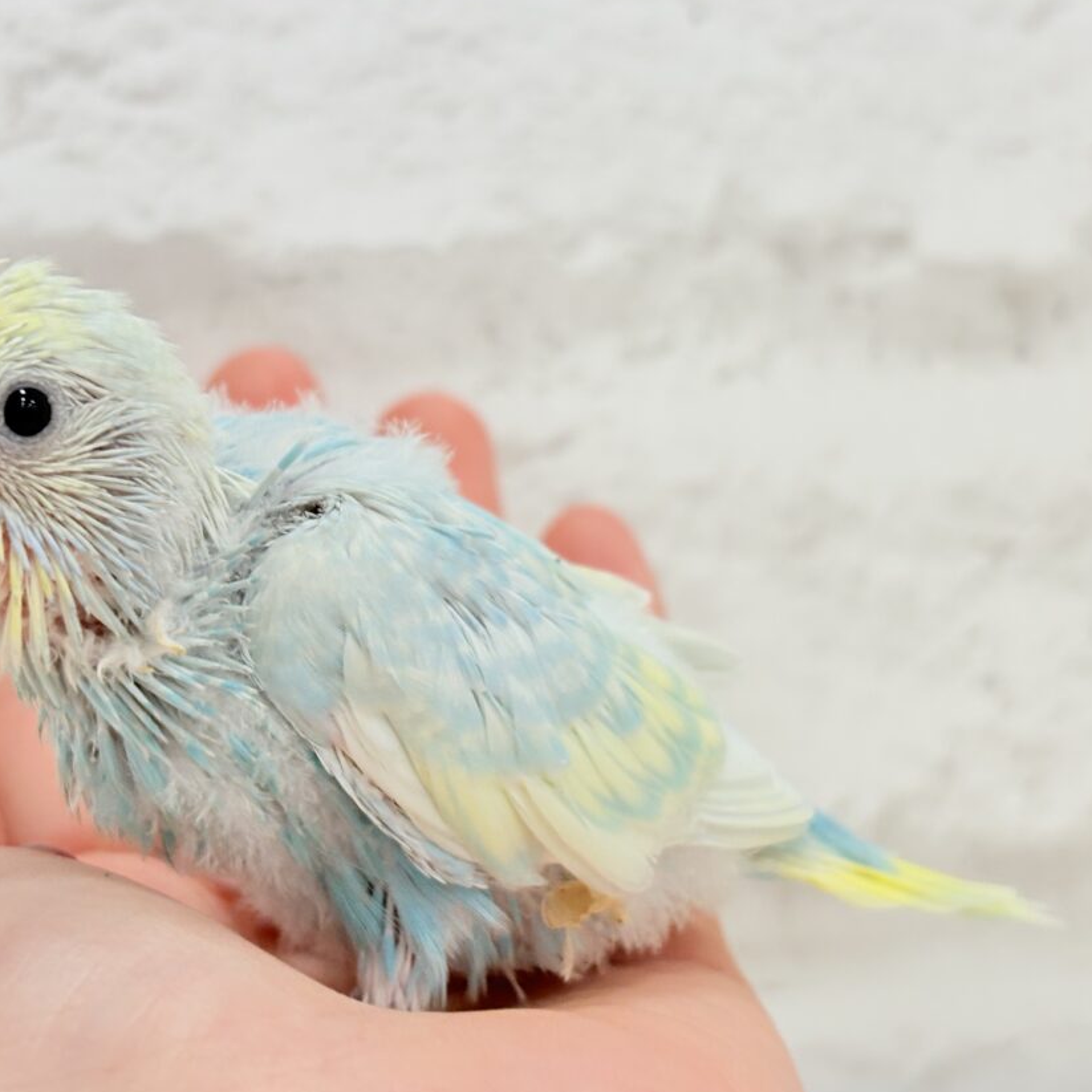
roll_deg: -0.8
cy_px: 541
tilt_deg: -1.0
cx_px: 474
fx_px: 2391
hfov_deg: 25.7
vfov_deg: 25.7
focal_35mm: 67
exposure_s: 1/100
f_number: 1.6
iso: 64
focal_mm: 5.96
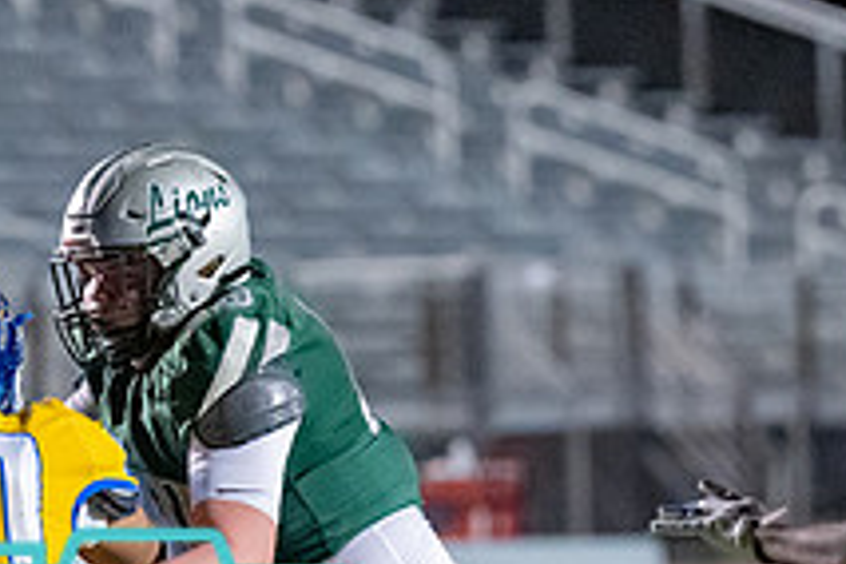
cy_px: 676
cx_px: 505
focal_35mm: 593
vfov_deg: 2.3
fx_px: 13934
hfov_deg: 3.5
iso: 10000
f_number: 2.8
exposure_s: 1/1000
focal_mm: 146
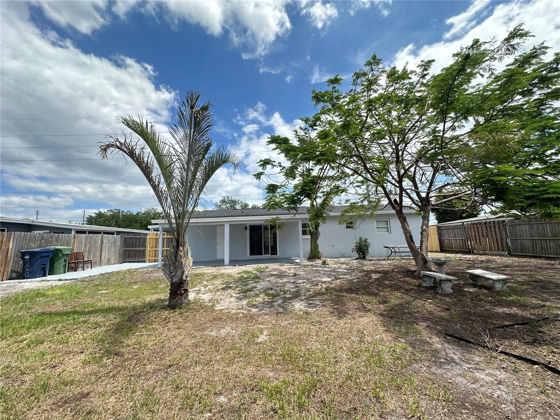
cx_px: 280
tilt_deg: +7.9
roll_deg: +2.1
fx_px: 226
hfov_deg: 102.1
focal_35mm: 14
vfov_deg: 85.7
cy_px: 210
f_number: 2.2
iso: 40
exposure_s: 1/1233
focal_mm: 2.22
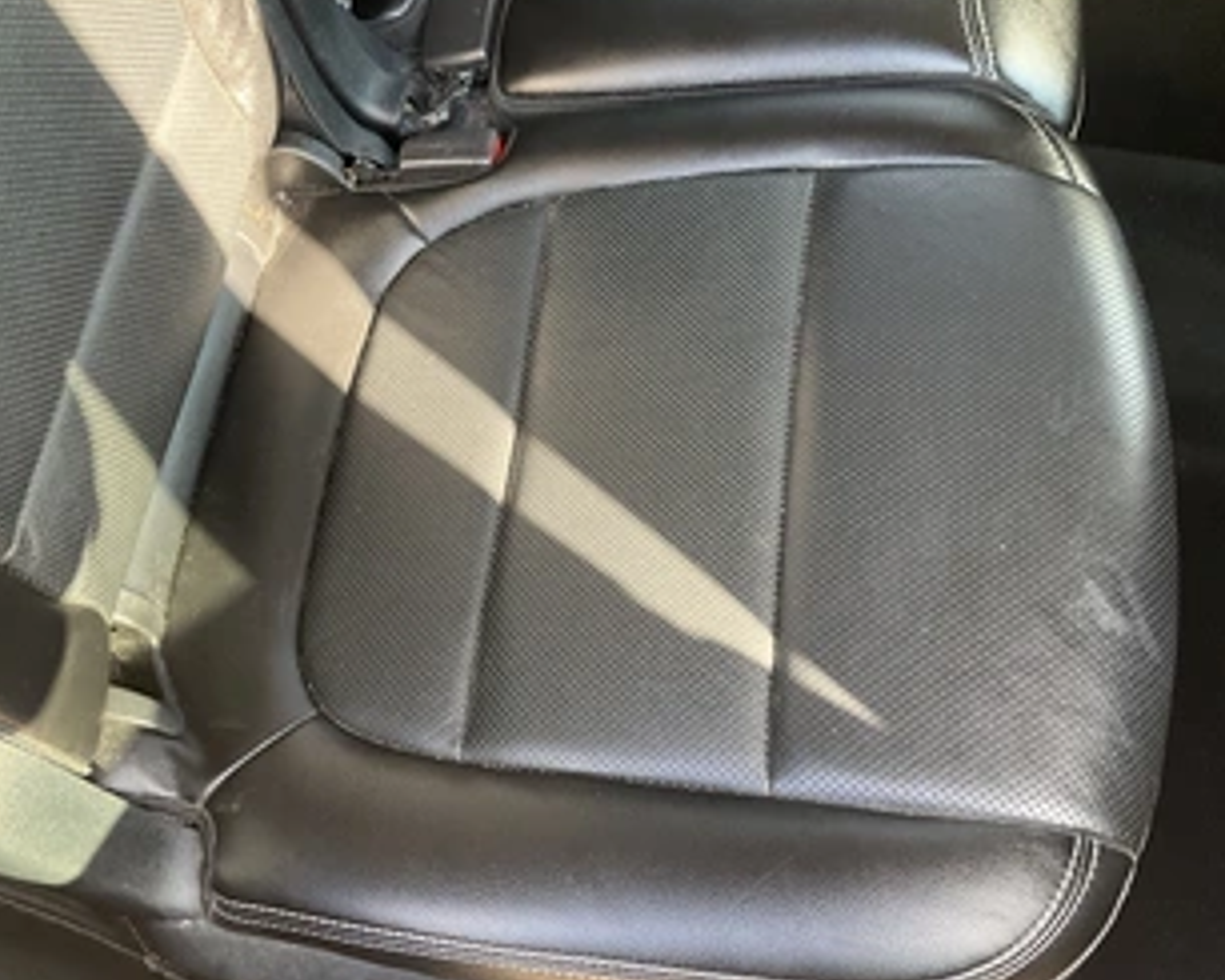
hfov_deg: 48.9
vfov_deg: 40.1
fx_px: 1342
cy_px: 540
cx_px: 528
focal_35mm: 37
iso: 100
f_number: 1.8
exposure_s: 1/60
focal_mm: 3
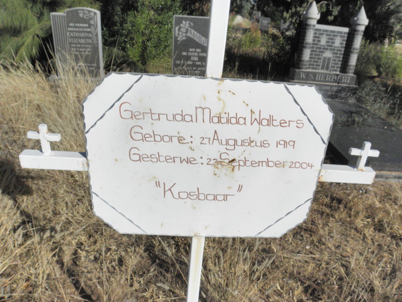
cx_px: 201
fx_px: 302
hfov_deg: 67.3
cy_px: 151
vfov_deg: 53.1
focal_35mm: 26
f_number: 6.3
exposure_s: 1/2000
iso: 200
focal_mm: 4.6
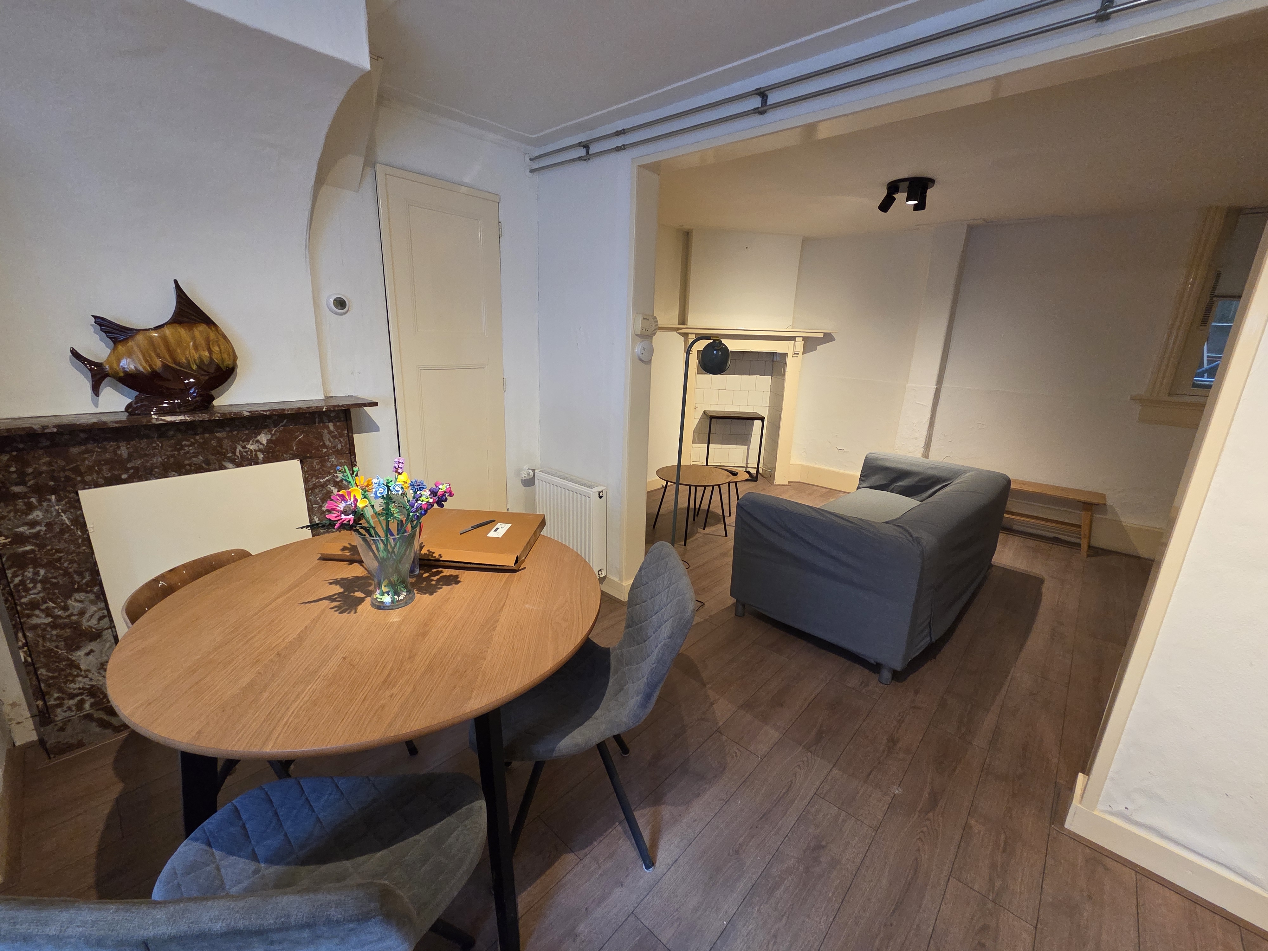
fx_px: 476
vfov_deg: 89.9
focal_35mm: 13
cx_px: 634
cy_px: 476
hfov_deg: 106.2
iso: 800
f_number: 2.2
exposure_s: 1/50
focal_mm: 2.2
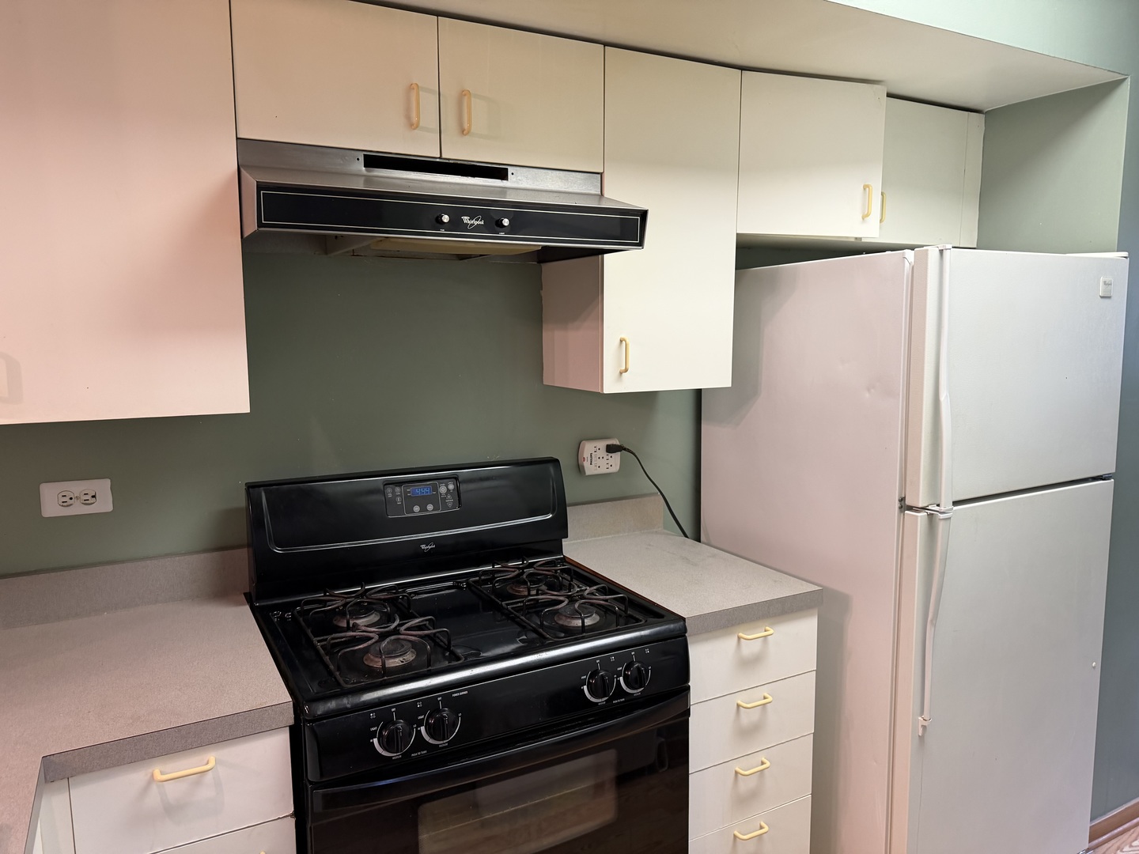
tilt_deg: -7.6
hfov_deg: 71.6
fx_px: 790
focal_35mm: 24
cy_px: 427
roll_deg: +1.4
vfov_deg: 56.8
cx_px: 570
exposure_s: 1/60
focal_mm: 6.76
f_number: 1.78
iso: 200
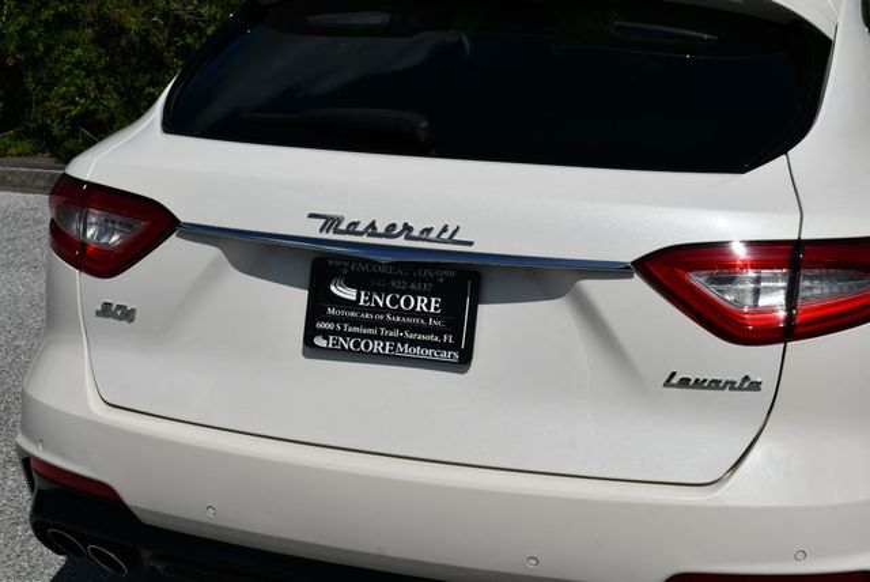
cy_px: 291
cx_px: 435
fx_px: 1548
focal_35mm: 64
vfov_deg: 21.3
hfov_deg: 31.4
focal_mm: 32
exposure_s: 1/500
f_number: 11
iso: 100
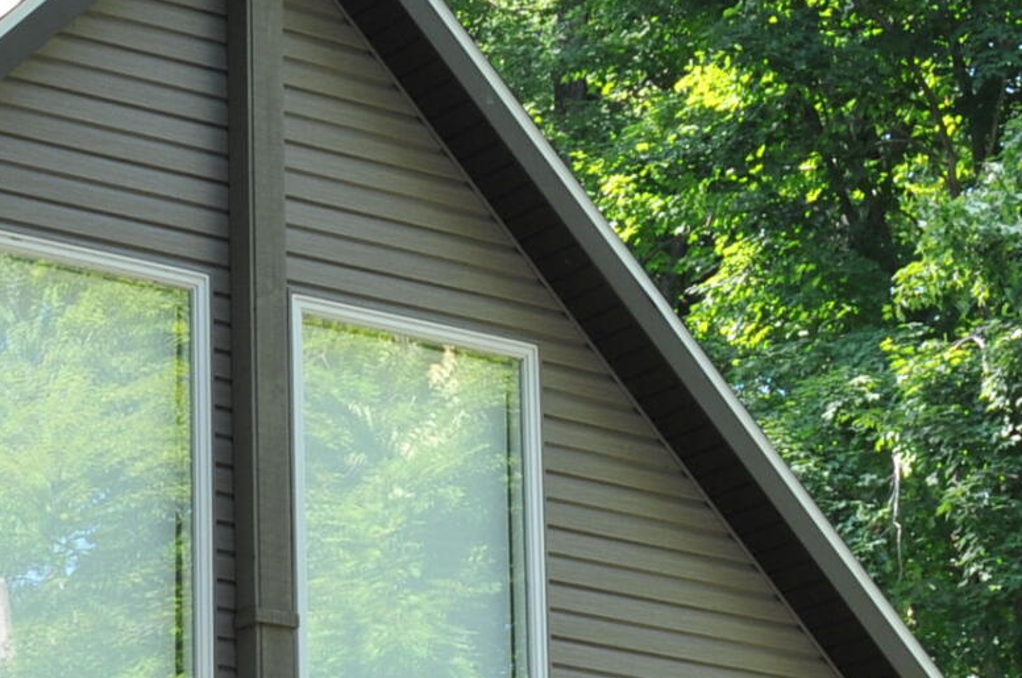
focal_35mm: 145
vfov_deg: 9.2
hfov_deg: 13.9
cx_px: -115
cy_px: 1051
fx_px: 4108
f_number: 4.5
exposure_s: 1/80
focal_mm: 25
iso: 200
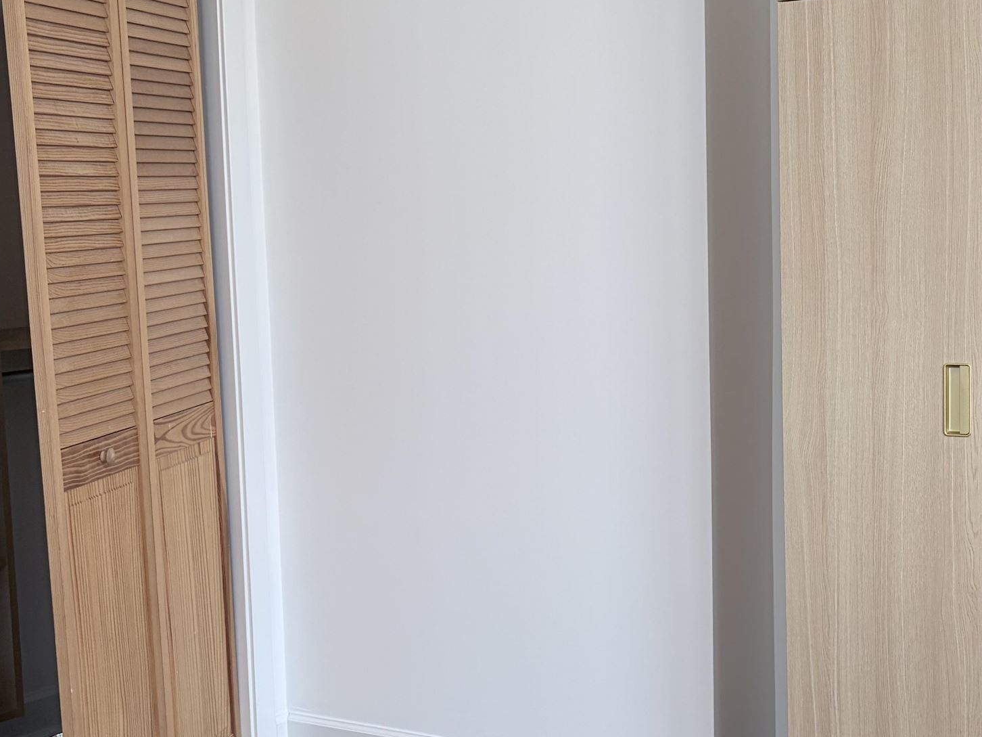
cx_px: 693
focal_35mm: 55
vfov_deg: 26.5
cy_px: 407
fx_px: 1560
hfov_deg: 34.4
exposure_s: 1/122
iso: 64
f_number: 1.6
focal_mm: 5.96
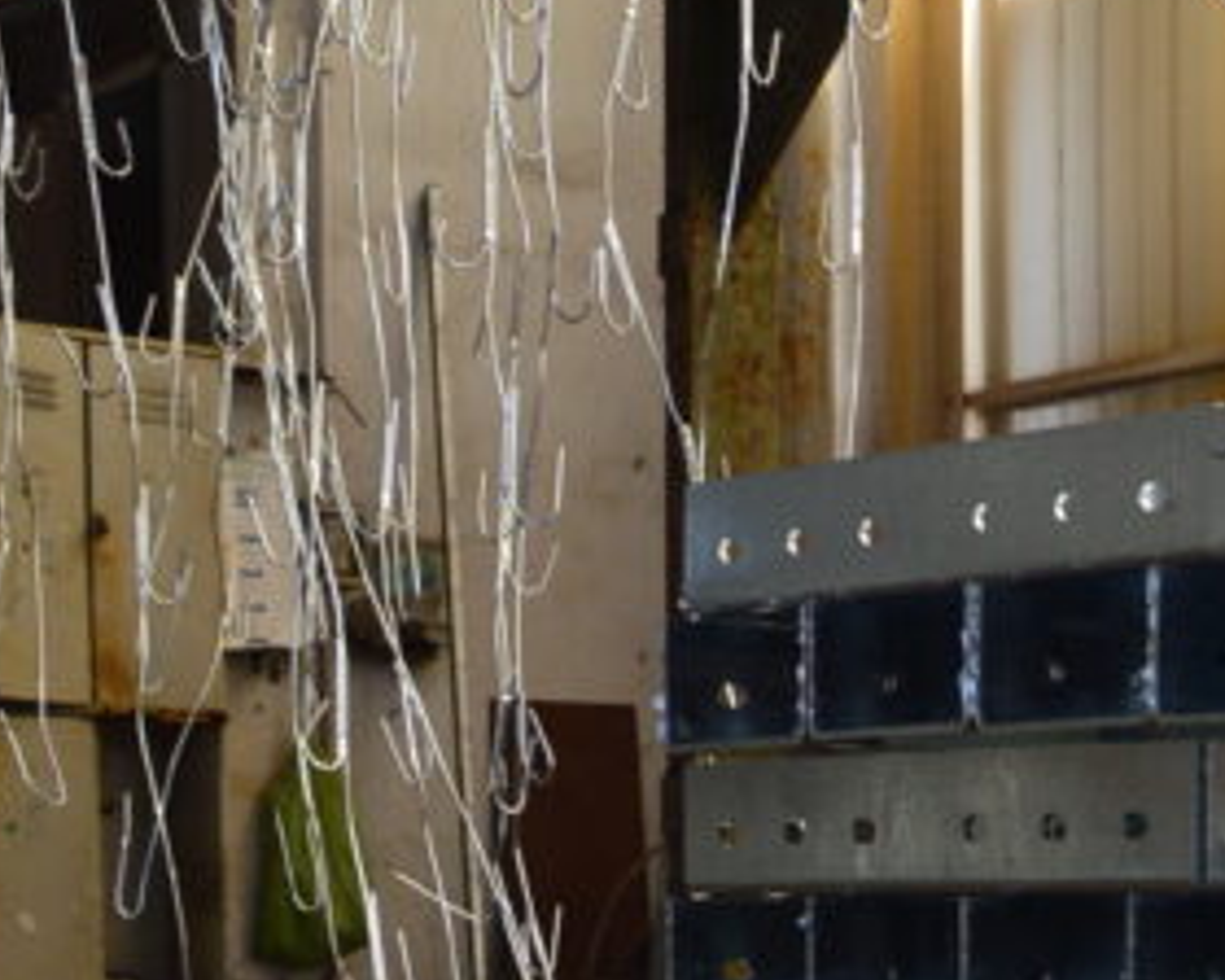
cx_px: 1890
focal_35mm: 206
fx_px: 7469
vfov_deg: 7.4
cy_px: 1358
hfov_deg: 9.1
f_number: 10
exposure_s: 1/160
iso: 400
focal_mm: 40
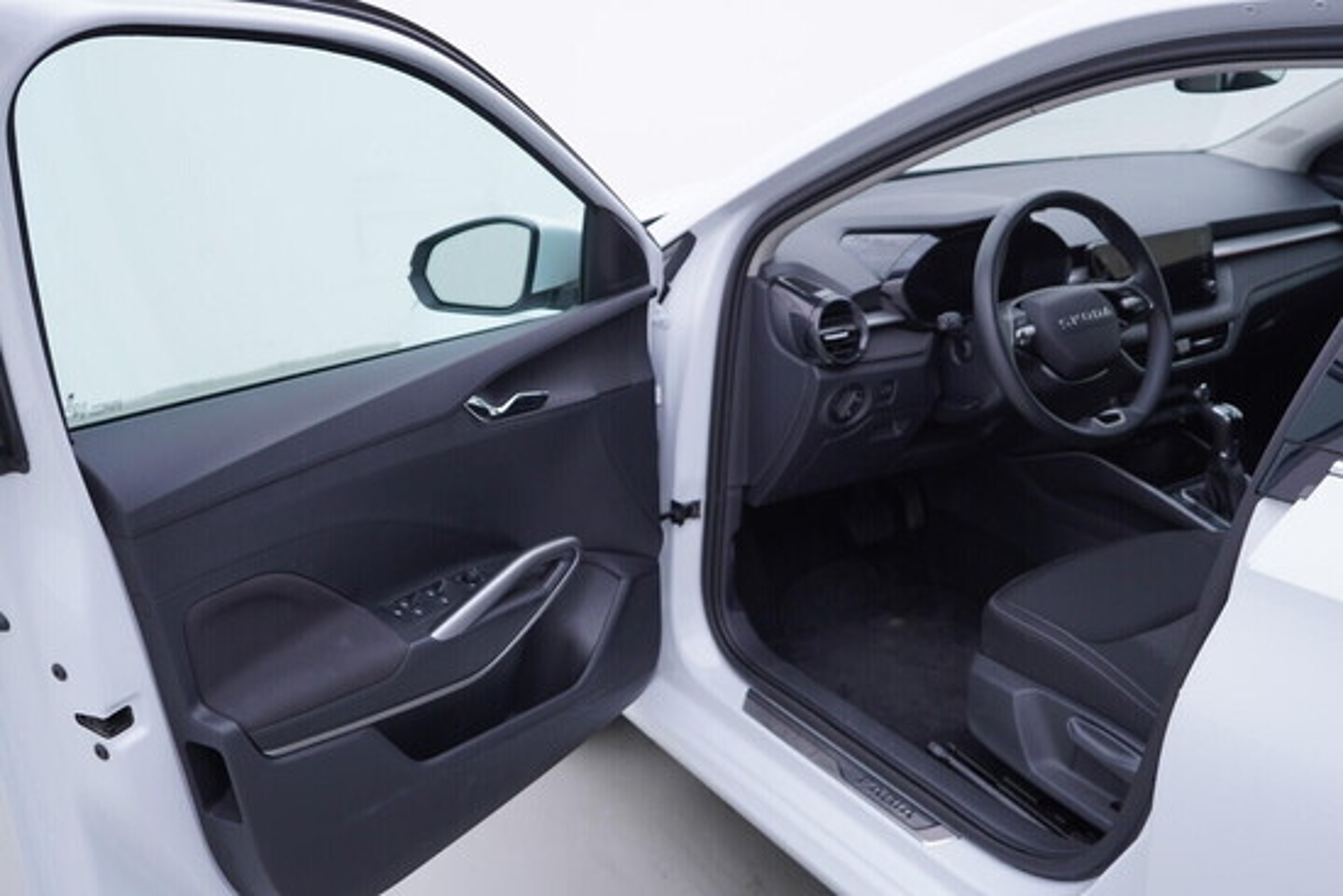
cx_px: 672
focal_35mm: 36
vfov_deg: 36.9
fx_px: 1343
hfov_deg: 53.1
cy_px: 448
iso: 125
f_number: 3.2
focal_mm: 24
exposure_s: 1/60
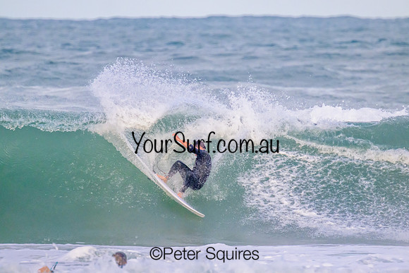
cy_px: 136
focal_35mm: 835
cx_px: 204
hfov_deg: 2.5
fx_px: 9492
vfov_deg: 1.6
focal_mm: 800
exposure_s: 1/2000
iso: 4500
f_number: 11
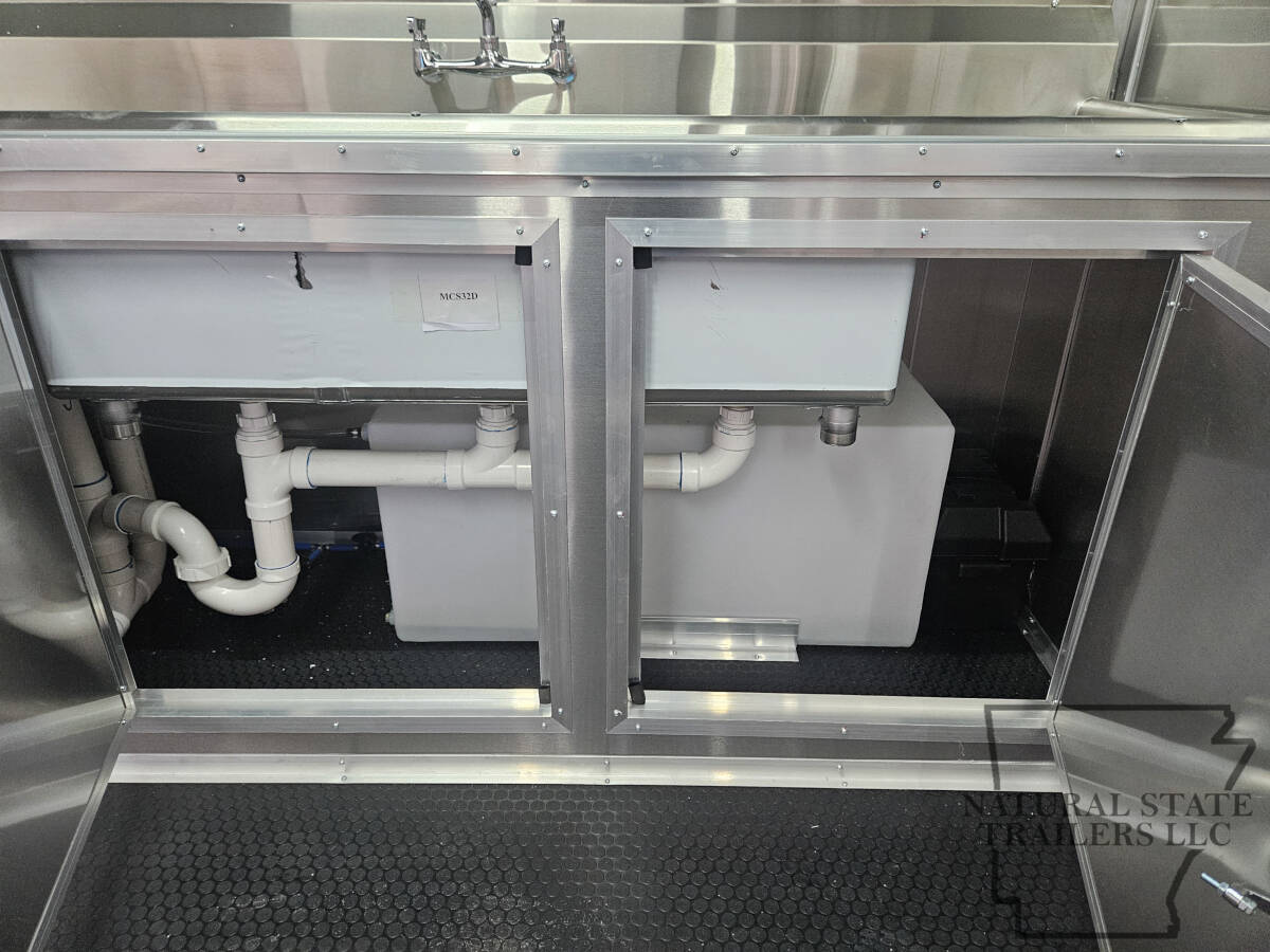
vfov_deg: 58.9
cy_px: 476
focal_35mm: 23
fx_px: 844
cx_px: 635
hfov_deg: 73.9
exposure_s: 1/120
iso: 800
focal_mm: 5.4
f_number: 1.8
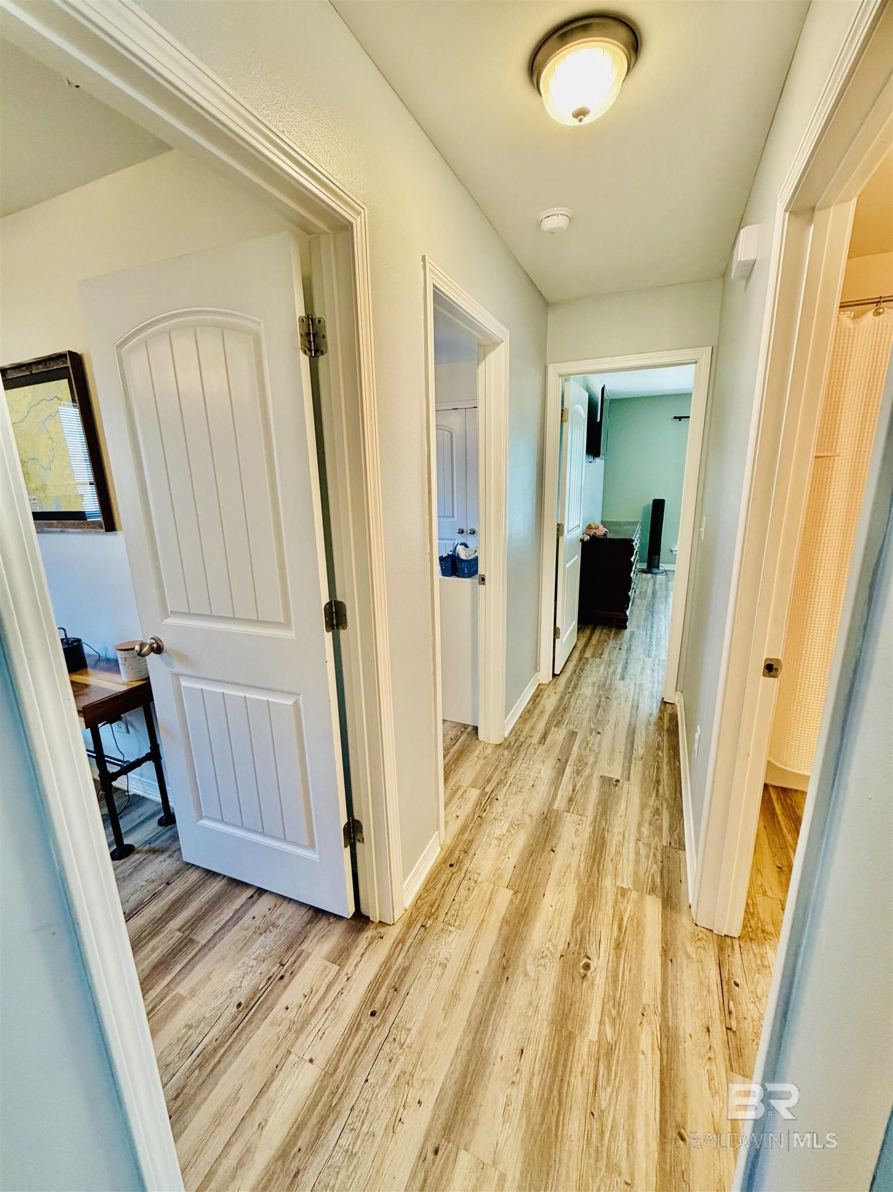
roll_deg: +0.5
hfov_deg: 85.7
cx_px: 446
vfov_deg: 102.1
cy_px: 596
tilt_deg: -14.3
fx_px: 482
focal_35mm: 14
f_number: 2.2
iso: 250
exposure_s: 1/60
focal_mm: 2.22
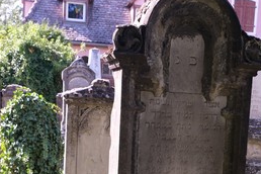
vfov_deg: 18.3
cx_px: 183
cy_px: 182
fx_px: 522
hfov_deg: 27.8
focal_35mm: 72
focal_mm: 20.5
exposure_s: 1/250
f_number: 5.6
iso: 500
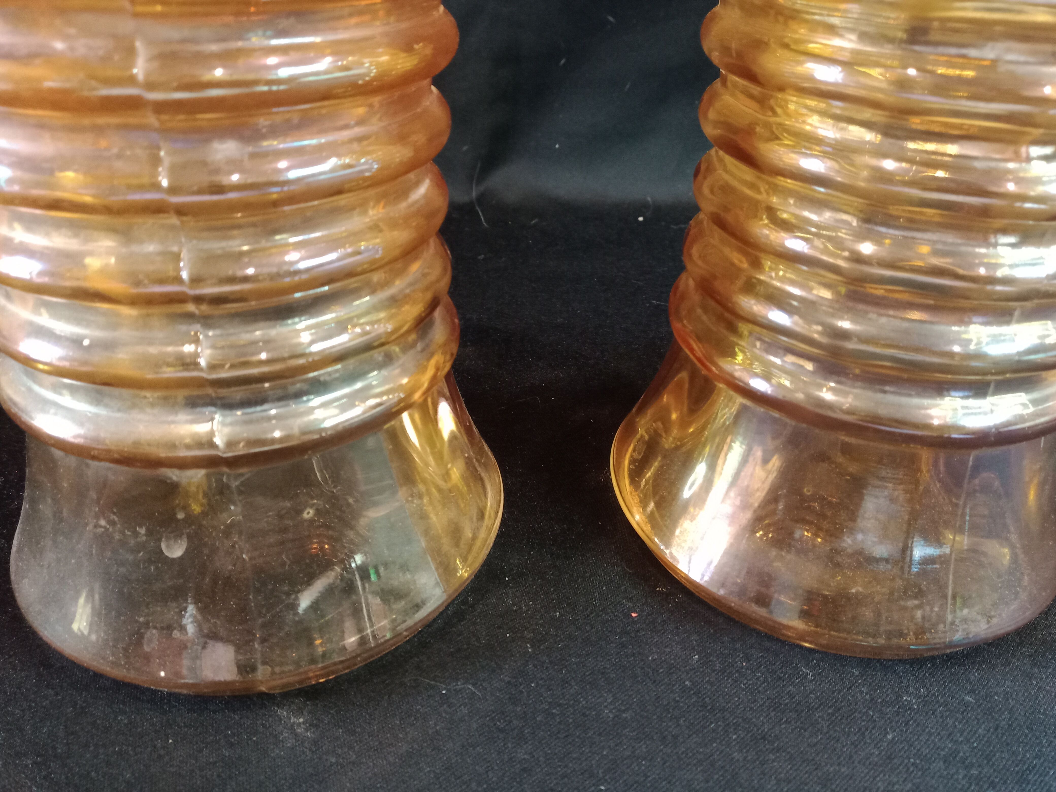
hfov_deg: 65.3
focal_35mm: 27
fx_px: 824
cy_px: 396
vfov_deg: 51.4
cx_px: 528
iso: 1125
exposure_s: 1/25
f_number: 2
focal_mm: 3.54
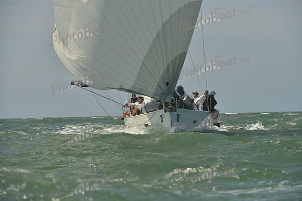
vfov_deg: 6.9
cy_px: 100
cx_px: 151
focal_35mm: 200
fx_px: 1678
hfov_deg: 10.3
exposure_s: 1/1600
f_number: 8
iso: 280
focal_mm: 200
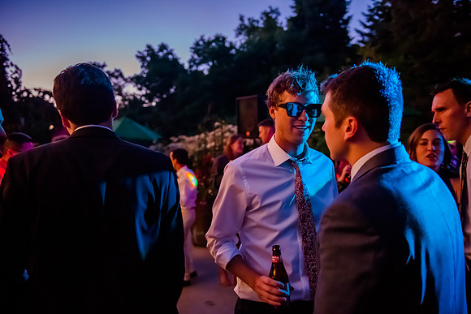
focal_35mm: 34
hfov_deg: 55.8
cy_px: 157
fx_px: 445
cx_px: 236
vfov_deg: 38.9
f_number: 2.8
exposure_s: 1/80
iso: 8000
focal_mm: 34
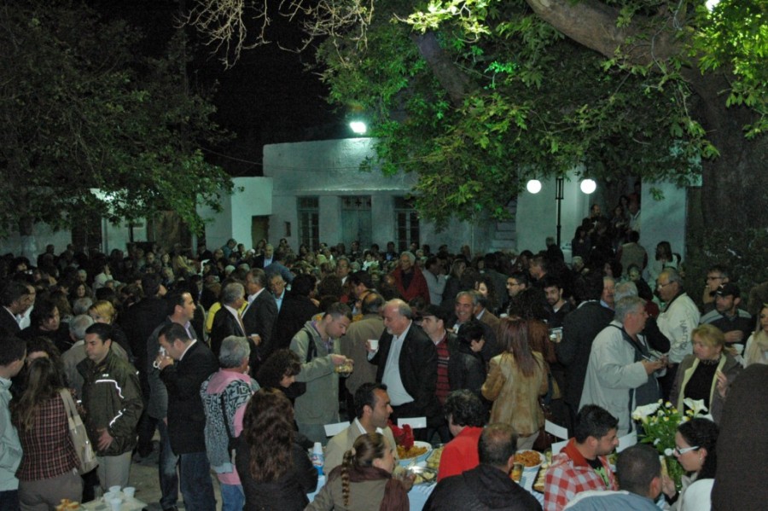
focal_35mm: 33
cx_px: 384
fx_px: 704
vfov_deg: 39.9
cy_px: 256
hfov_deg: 57.2
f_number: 5
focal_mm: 22
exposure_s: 1/100
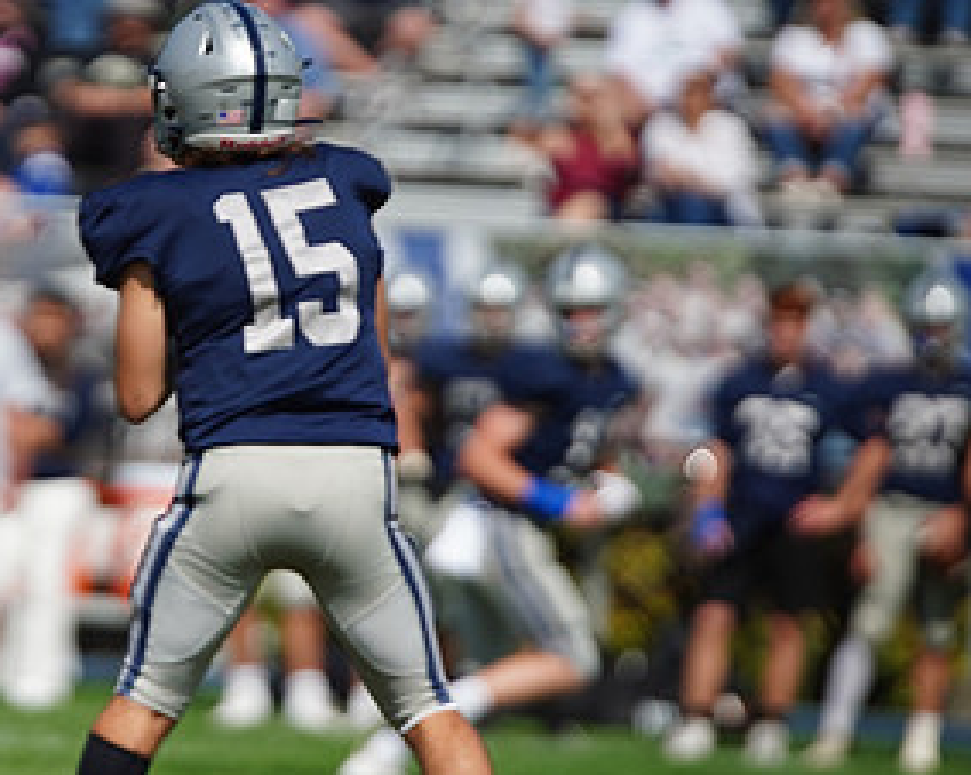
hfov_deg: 3.4
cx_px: 82
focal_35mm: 577
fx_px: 16570
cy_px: 334
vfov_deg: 2.7
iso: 400
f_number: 2.8
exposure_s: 1/8000
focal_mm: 300
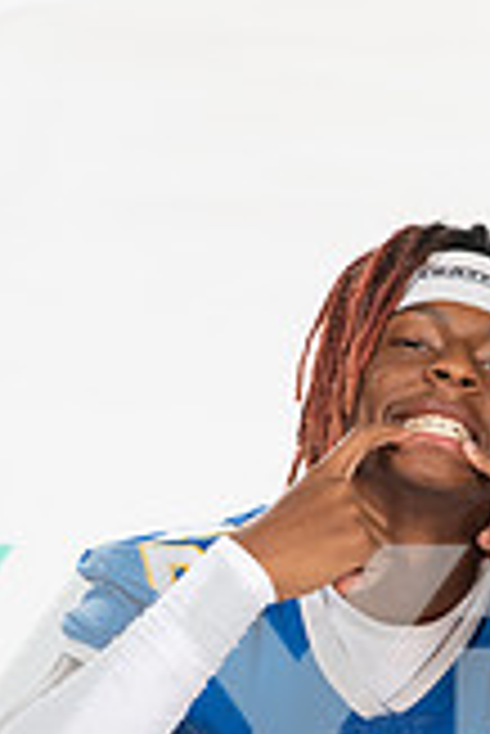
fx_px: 3932
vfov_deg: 10.4
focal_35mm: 193
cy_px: 1004
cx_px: 414
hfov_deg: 7.1
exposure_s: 1/320
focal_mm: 70
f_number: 7.1
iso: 800
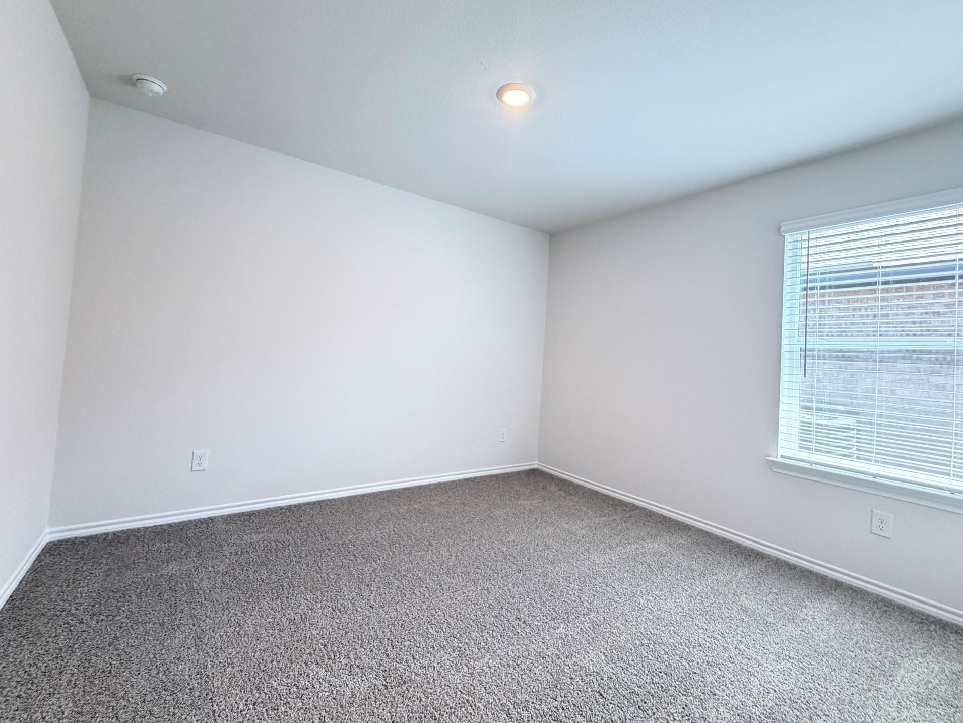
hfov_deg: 98.2
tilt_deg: +1.4
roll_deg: -2.6
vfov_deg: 81.7
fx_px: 417
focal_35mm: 15
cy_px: 339
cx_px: 488
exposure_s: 1/60
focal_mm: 2.22
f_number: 2.2
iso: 250
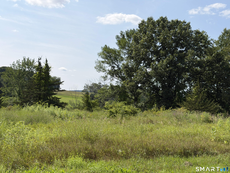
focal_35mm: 48
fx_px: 319
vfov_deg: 30.3
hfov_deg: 39.7
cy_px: 86
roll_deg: -2.6
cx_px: 115
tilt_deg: +3.1
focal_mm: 6.76
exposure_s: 1/5587
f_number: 1.78
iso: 64
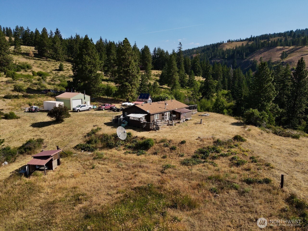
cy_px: 116
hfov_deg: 71.6
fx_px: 214
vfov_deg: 56.8
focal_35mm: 24
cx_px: 154
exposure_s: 1/2000
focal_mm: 4.5
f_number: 2.8
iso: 200
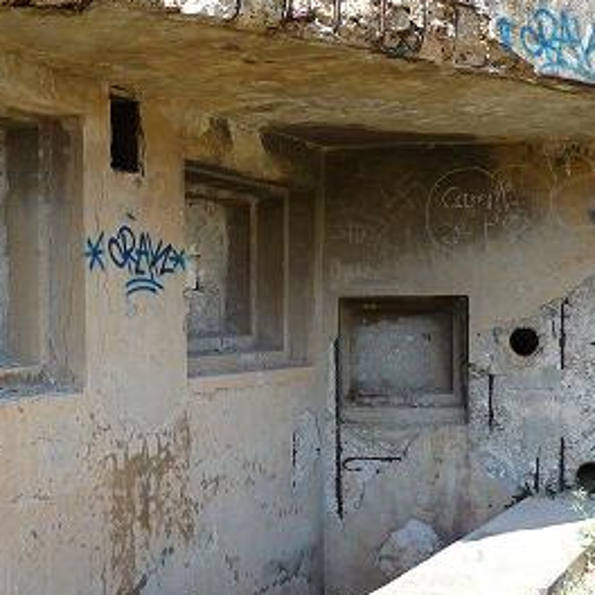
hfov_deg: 31.0
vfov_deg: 31.6
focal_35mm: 54
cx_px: 143
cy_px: 309
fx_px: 1050
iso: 100
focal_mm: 5.8
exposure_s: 1/320
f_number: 2.8
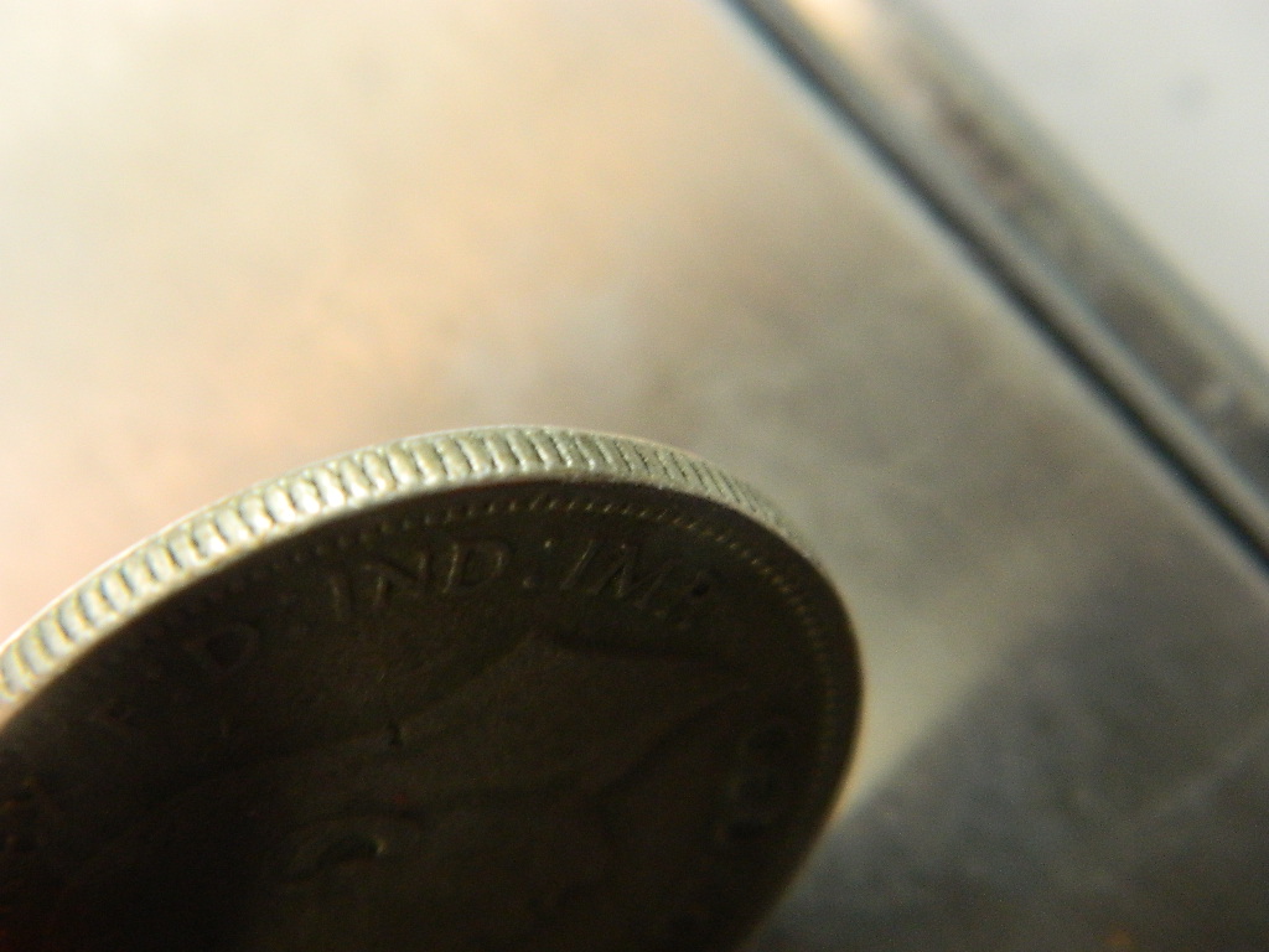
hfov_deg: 19.1
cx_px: 634
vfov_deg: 14.4
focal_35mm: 103
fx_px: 3776
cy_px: 476
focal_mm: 18.6
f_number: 4.5
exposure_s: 1/125
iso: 400
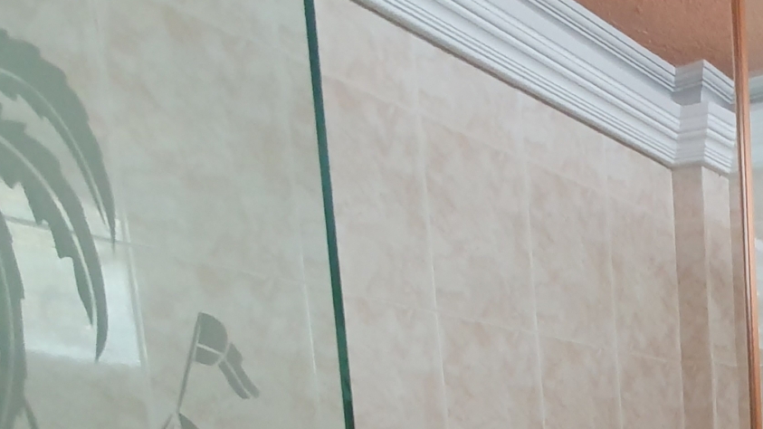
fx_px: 870
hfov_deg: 37.8
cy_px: 631
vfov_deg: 22.9
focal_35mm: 43
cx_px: 877
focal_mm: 1.8
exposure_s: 1/40
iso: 320
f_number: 2.2
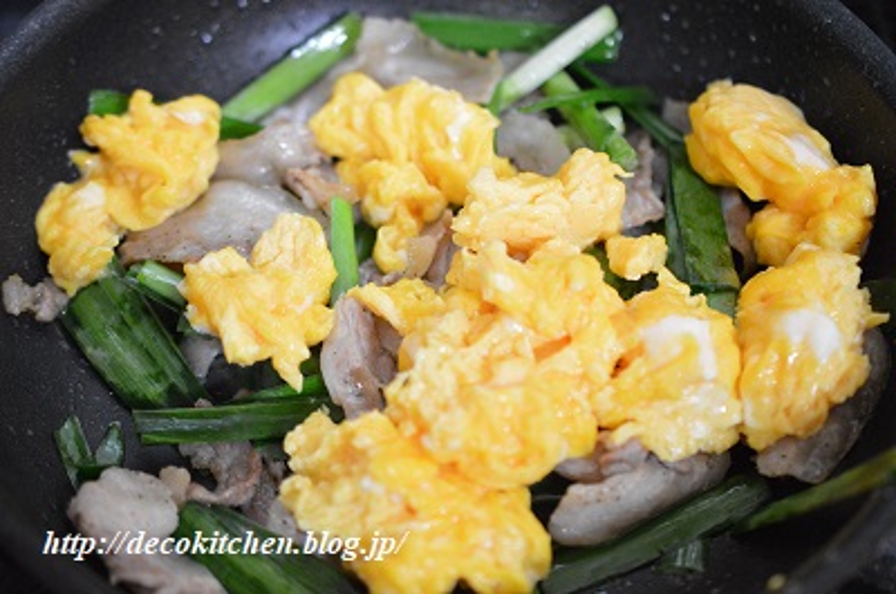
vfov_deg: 22.5
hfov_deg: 33.5
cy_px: 297
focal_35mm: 60
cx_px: 448
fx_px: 1490
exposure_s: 1/60
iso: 3200
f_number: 3
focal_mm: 40
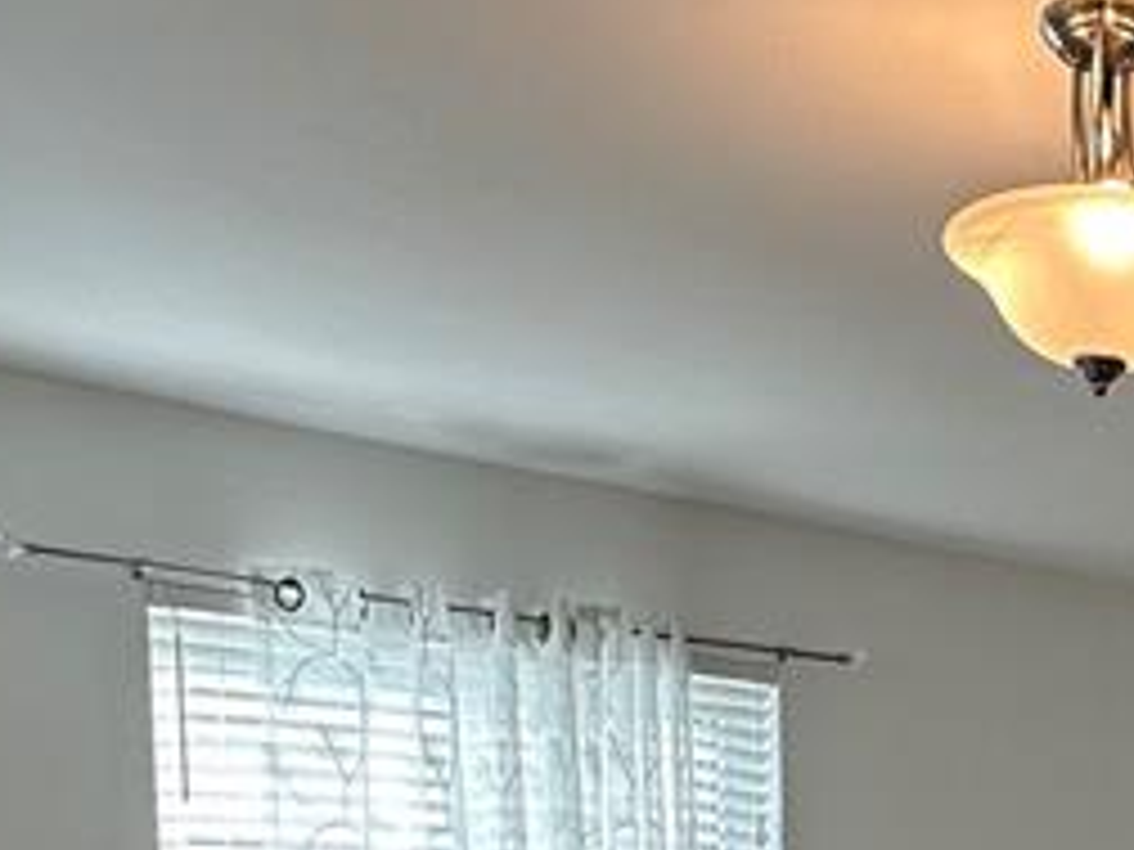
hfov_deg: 30.4
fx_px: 1867
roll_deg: -1.6
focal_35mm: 57
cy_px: 1259
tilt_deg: -8.5
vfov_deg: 21.6
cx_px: 1233
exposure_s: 1/120
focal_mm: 2.22
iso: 64
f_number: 2.2
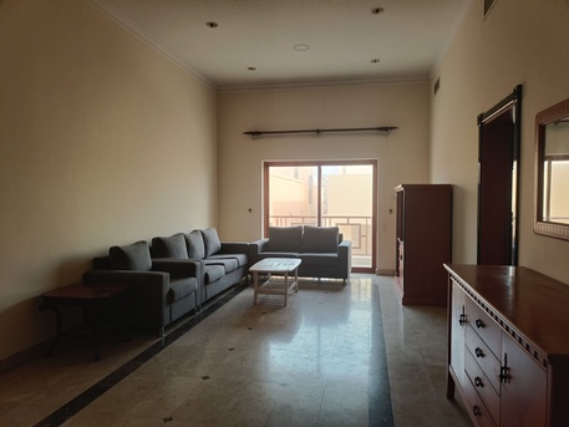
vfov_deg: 54.9
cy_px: 214
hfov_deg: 69.4
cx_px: 284
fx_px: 411
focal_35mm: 25
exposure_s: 1/50
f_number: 1.7
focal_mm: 4.7
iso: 714
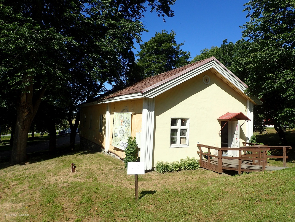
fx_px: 213
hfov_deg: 69.4
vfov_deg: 54.9
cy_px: 111
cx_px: 148
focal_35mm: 25
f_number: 8
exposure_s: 1/200
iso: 100
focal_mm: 4.5
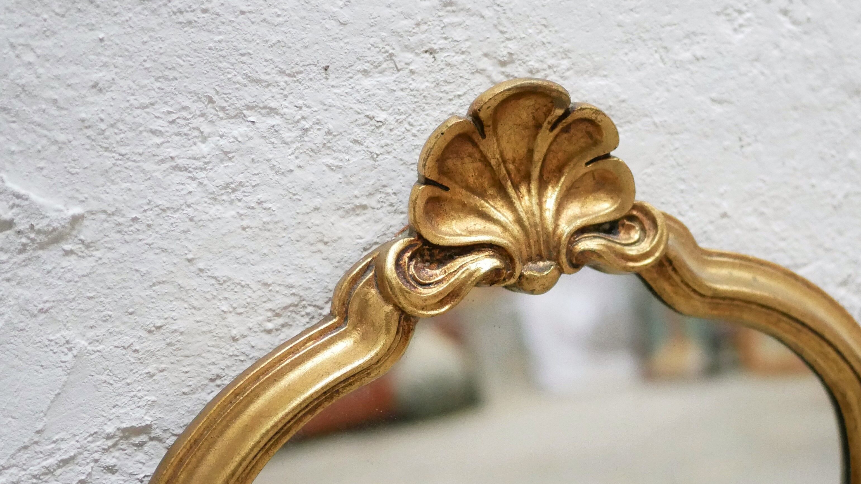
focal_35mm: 65
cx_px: 619
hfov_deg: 31.9
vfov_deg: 18.5
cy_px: 270
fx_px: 1484
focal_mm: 20
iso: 2500
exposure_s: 1/60
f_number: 1.7
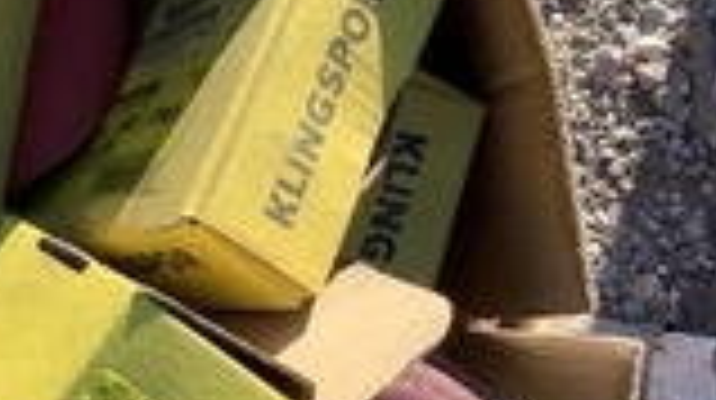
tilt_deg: -76.4
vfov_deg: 14.2
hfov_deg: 23.2
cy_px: 243
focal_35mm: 85
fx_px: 1612
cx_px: -108
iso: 25
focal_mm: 3.3
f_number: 2.4
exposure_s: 1/266
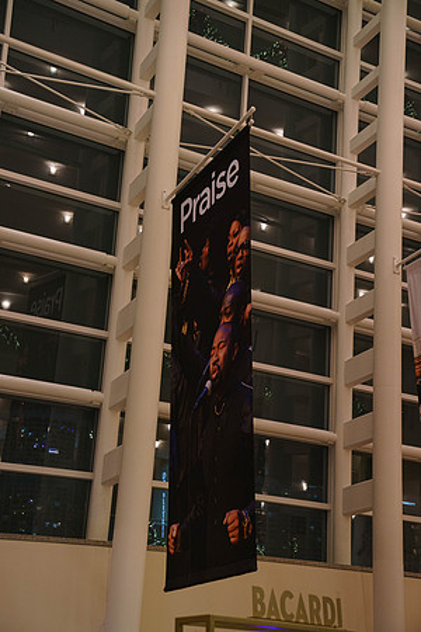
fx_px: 912
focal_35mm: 52
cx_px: 210
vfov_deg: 38.2
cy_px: 316
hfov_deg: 26.0
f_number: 3.2
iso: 3200
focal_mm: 52
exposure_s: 1/200
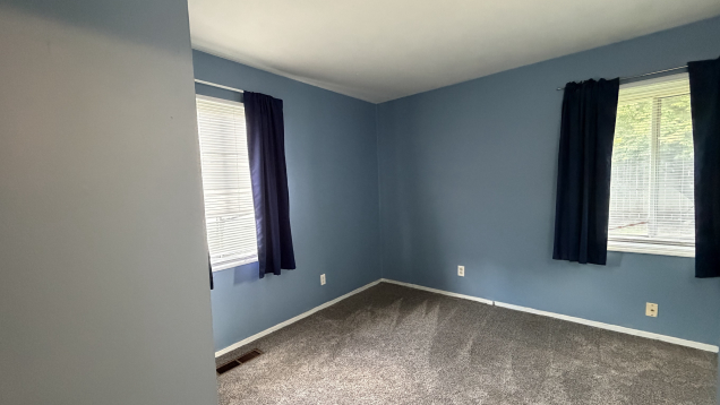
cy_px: 207
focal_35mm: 16
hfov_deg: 99.3
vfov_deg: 67.1
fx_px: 306
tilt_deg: -4.5
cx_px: 348
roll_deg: +2.2
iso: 800
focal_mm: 2.22
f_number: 2.2
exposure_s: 1/60
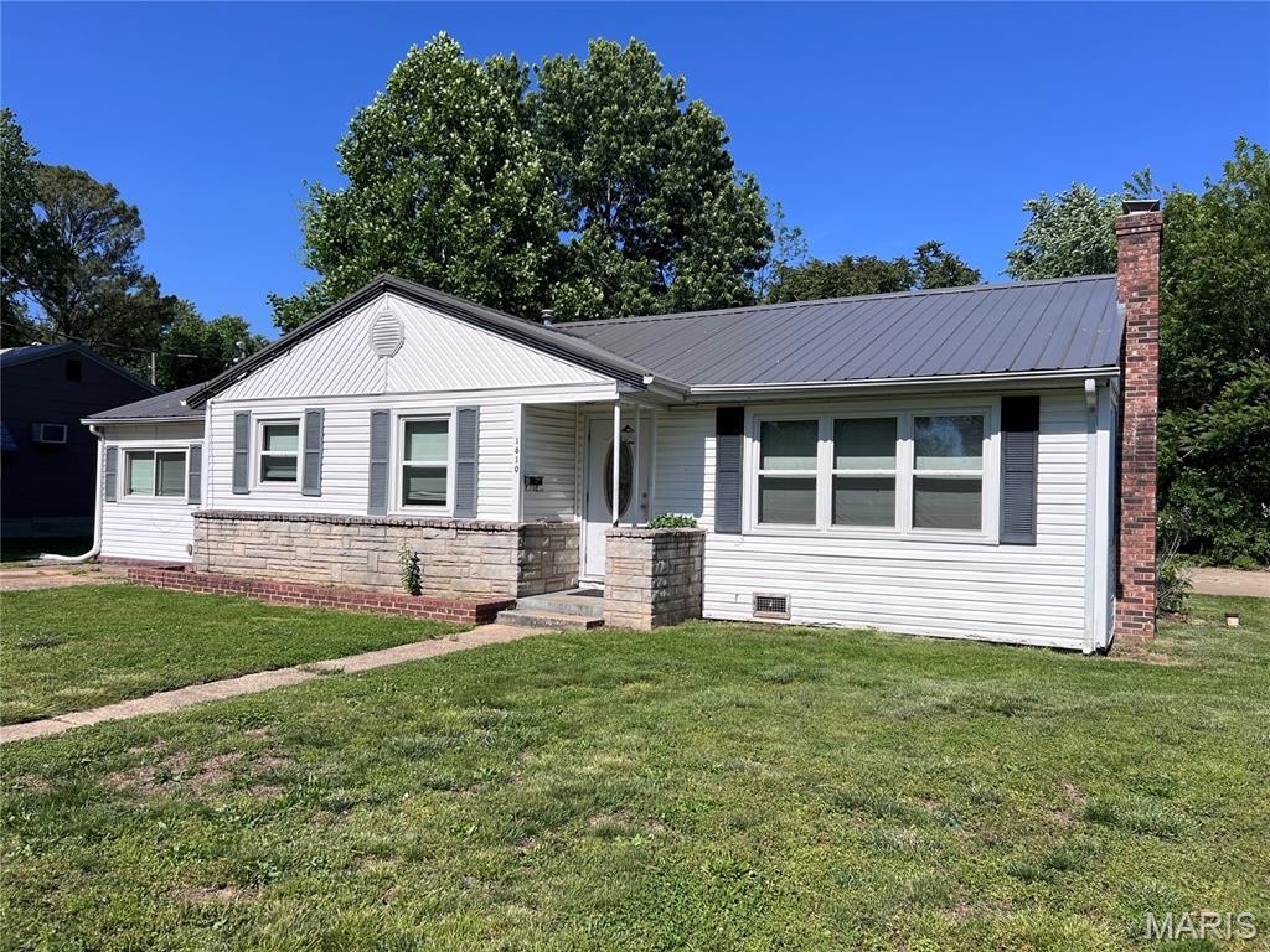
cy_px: 476
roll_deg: -0.9
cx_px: 635
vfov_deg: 53.1
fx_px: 954
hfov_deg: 67.3
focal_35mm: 26
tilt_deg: +1.0
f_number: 1.5
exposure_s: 1/7463
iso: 50
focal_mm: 5.7
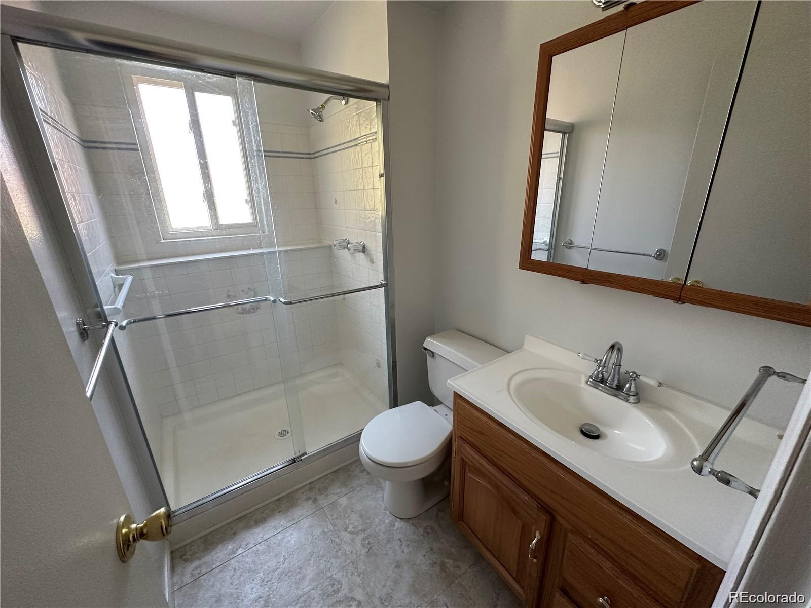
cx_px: 406
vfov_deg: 85.7
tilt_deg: -18.8
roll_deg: +1.0
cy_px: 304
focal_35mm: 14
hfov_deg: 102.1
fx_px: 328
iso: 250
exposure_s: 1/60
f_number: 2.2
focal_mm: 2.22
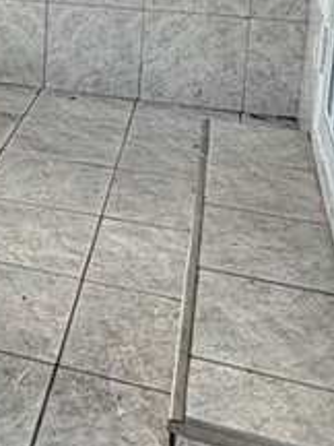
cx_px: -192
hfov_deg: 18.4
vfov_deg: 26.3
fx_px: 888
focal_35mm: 69
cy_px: -25
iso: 40
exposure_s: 1/182
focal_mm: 2.22
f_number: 2.2
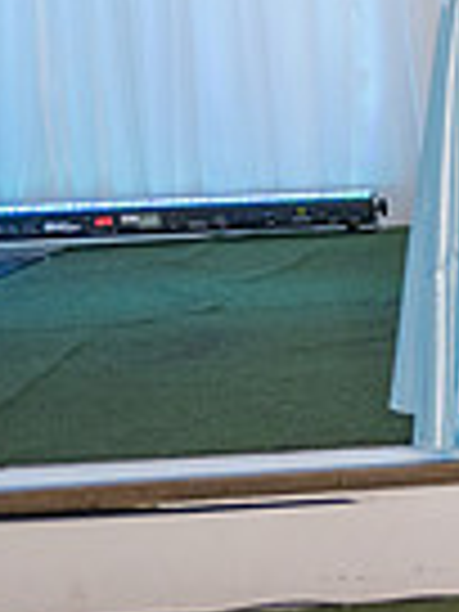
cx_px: 1346
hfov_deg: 8.1
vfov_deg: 12.4
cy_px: 94
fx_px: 2811
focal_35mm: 159
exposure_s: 1/160
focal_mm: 36
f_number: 3.2
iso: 1000
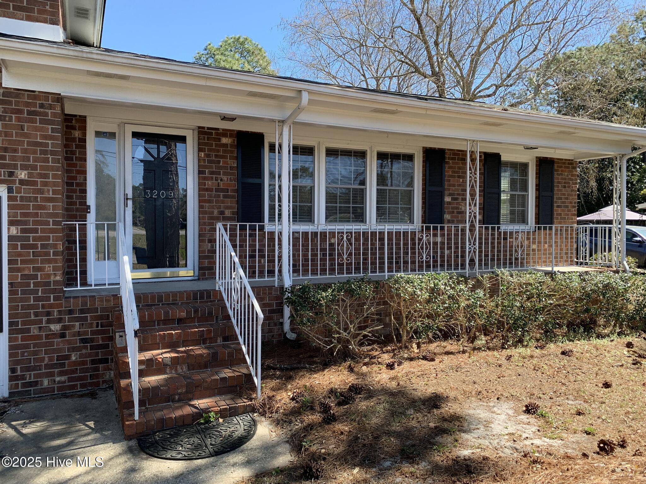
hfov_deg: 67.3
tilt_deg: +0.7
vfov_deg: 53.1
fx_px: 485
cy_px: 242
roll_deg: +0.1
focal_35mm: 26
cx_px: 323
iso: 25
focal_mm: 4.25
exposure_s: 1/483
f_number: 1.8
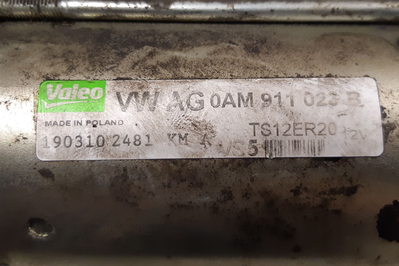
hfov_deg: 65.5
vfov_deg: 46.3
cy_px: 115
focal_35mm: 28
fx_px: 310
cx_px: 206
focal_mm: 3.93
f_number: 1.7
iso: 160
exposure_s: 1/50
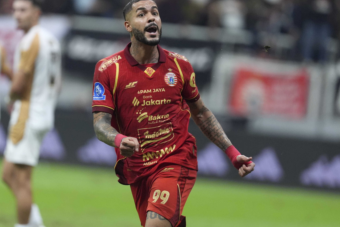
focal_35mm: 450
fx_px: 4250
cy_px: 131
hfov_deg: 4.6
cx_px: 147
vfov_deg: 3.1
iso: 3200
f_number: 2.8
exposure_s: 1/1250
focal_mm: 300
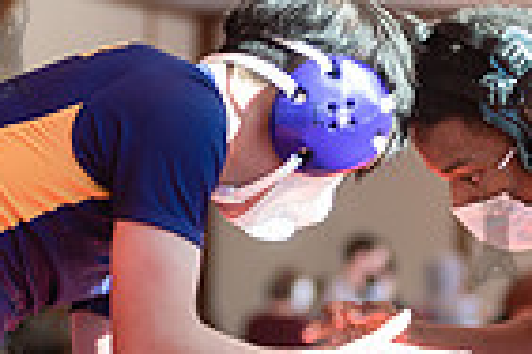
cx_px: 494
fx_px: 4876
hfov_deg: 6.2
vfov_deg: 4.2
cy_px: 217
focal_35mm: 330
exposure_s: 1/400
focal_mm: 80
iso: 400
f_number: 3.5
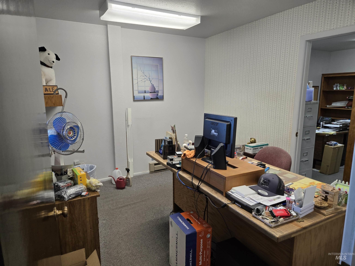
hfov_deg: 73.9
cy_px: 133
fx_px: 236
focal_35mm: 23
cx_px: 178
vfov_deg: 58.9
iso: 100
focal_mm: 5.4
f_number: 1.8
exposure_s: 1/120
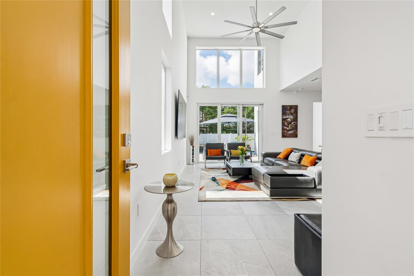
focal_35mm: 15
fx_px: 172
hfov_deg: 100.4
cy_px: 138
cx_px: 207
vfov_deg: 77.3
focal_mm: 10
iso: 100
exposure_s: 1/80
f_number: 7.1
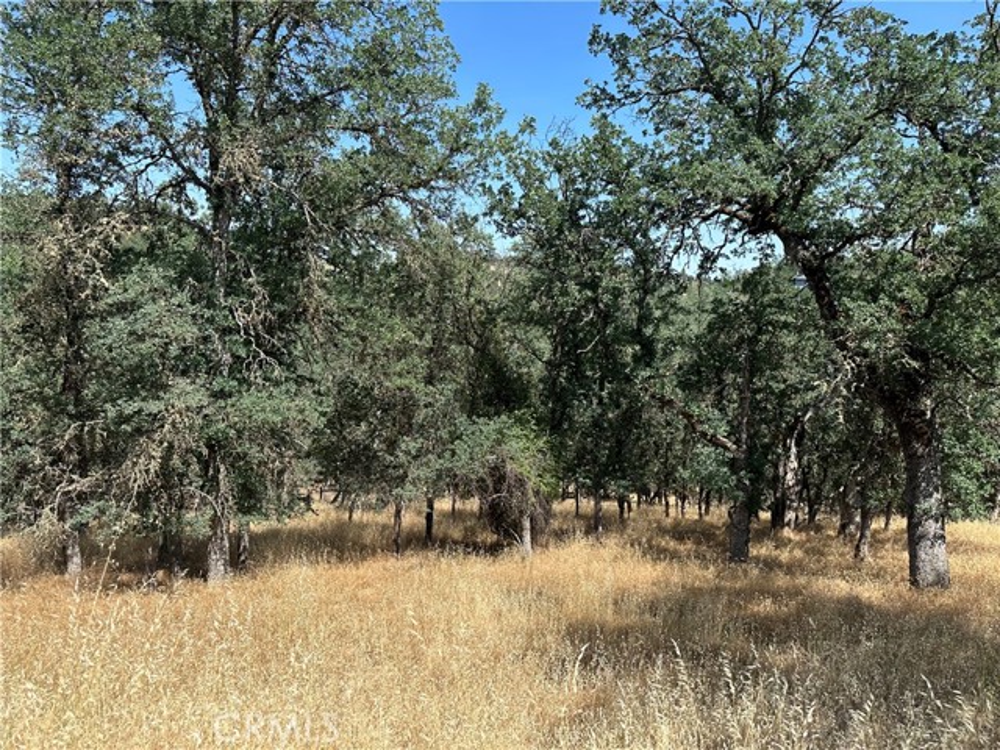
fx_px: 693
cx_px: 500
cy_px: 375
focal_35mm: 24
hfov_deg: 71.6
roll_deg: -1.5
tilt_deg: -7.9
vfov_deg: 56.8
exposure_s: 1/2353
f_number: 1.78
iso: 80
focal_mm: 6.86
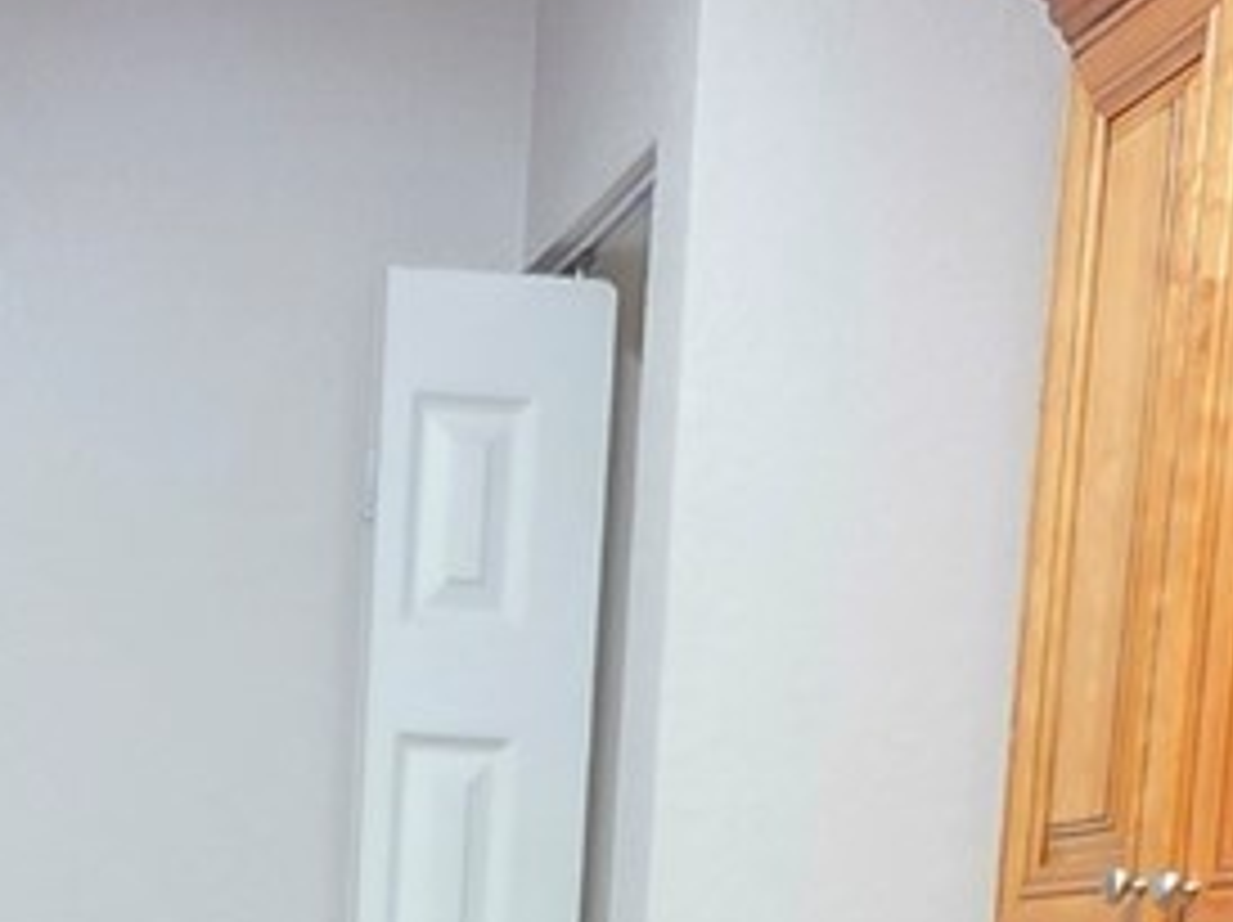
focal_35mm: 76
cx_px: 171
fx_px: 2705
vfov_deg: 16.7
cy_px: 1565
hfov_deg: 25.1
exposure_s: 1/60
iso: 400
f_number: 1.9
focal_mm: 2.2
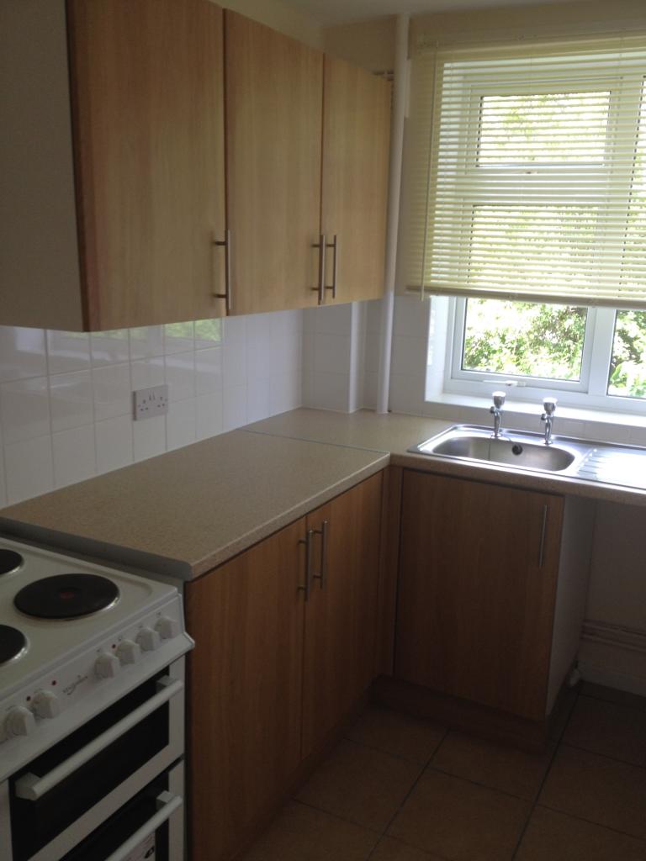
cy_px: 430
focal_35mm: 35
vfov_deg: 52.6
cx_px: 323
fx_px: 871
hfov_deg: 40.7
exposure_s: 1/60
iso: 64
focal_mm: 4.28
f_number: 2.4
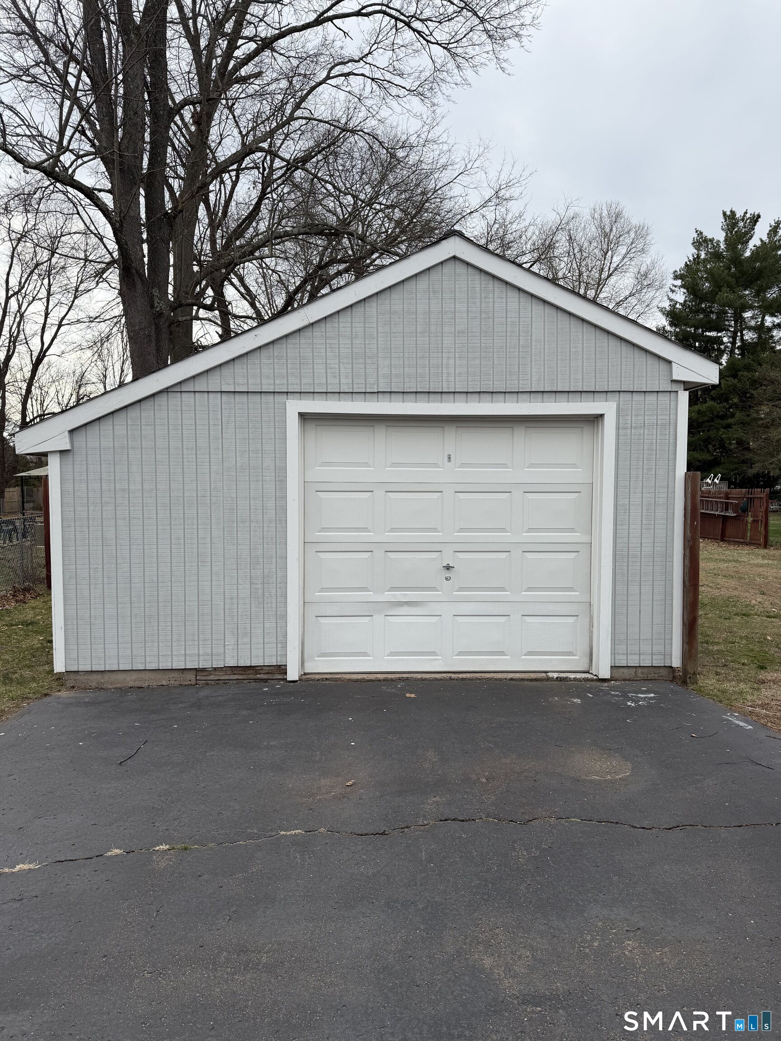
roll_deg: +0.1
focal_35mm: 24
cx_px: 390
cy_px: 520
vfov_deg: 71.6
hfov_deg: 56.8
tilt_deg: -2.7
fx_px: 722
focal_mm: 6.76
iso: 80
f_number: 1.78
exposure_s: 1/2000
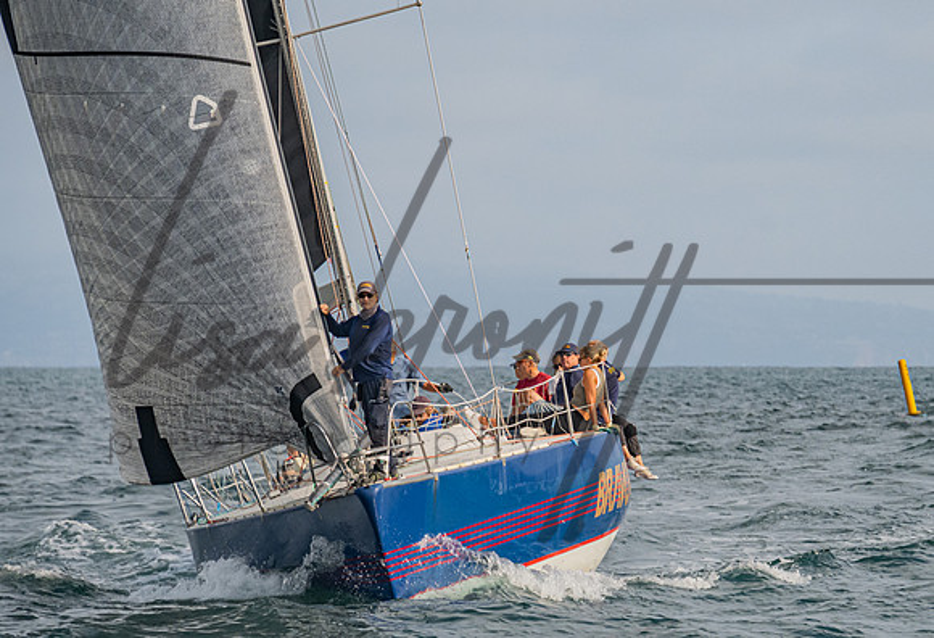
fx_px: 7249
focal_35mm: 277
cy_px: 351
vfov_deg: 5.0
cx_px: 630
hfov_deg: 7.4
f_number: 6.3
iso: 800
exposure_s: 1/1600
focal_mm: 175
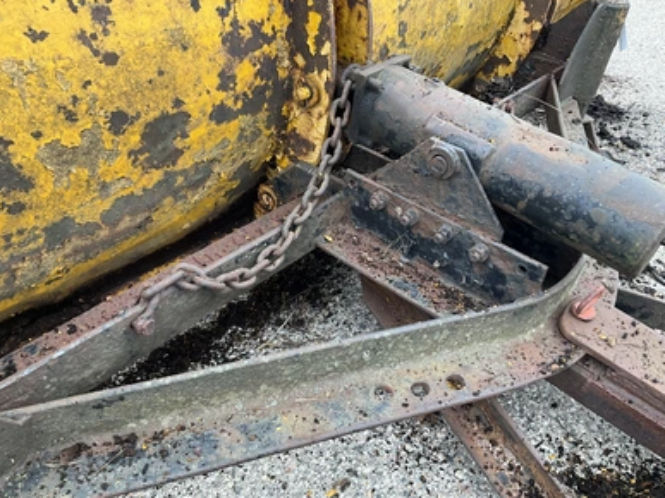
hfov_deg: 60.0
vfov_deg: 46.8
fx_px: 576
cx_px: 342
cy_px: 252
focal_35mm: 30
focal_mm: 3
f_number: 1.8
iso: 32
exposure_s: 1/122
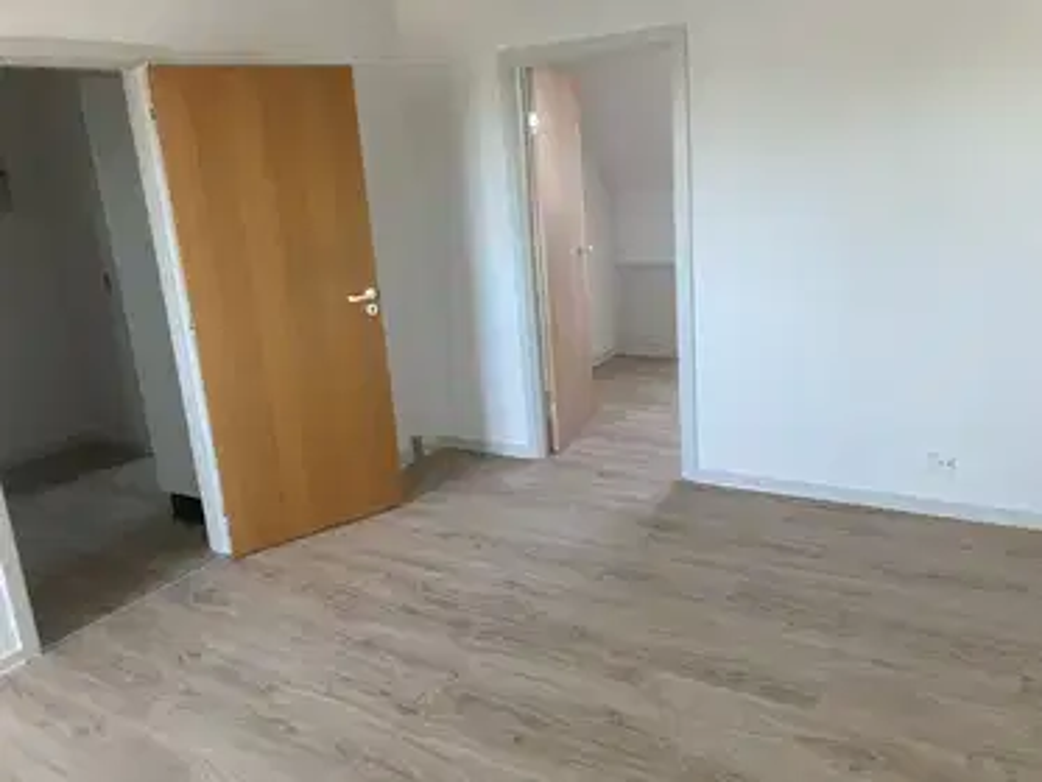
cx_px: 521
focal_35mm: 28
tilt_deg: -13.9
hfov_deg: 63.4
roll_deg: +3.9
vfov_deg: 49.8
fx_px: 843
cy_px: 391
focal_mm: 3.99
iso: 100
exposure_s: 1/60
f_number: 1.8
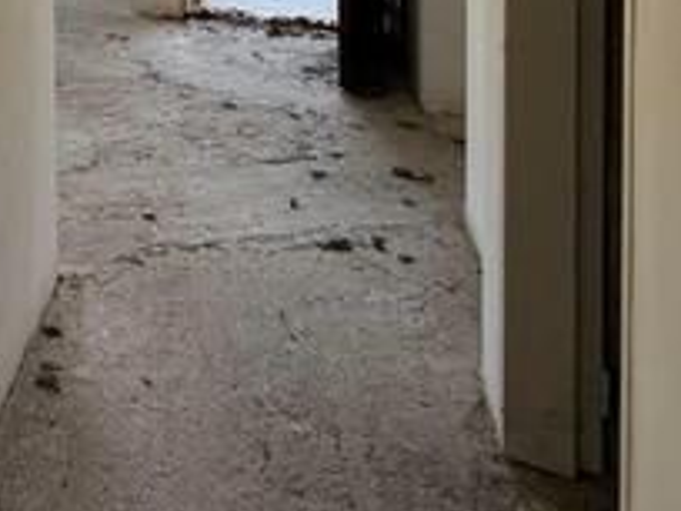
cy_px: -180
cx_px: -217
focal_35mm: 44
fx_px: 866
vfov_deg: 26.8
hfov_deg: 32.0
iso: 125
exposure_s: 1/99
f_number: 2.2
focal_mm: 2.22
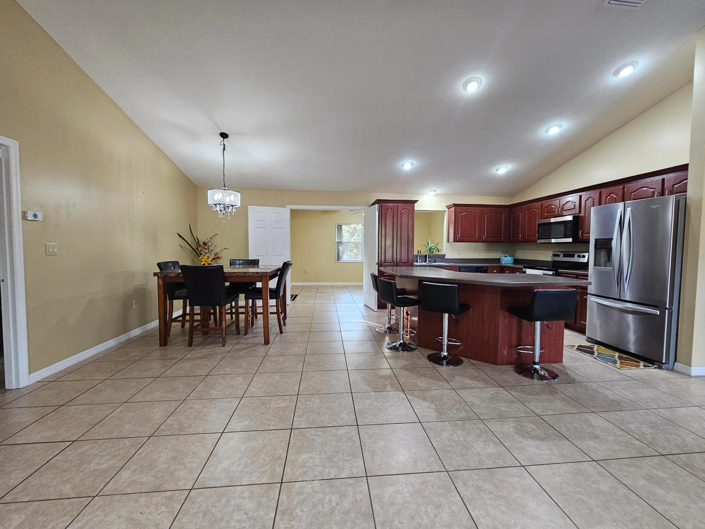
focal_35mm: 13
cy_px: 264
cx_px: 352
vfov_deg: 89.9
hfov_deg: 106.2
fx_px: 265
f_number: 2.2
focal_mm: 2.2
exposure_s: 1/40
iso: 320
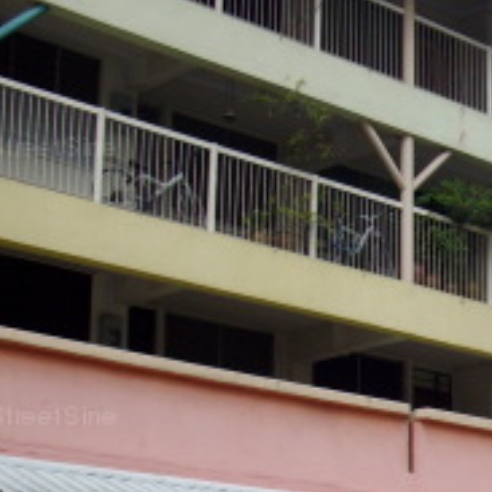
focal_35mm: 98
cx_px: 699
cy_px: 419
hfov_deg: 16.4
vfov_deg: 17.5
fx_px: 1576
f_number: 5.6
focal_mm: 6.2
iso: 80
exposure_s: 1/160
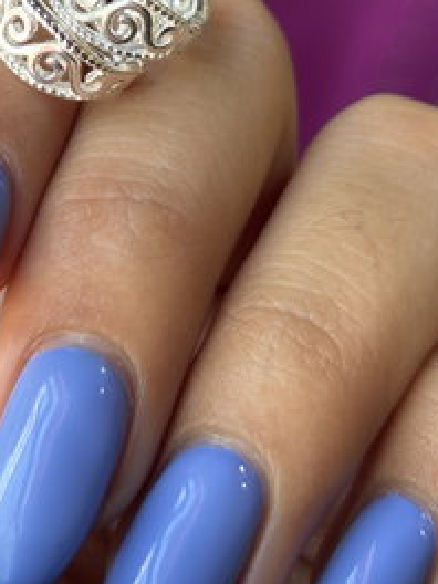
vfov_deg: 18.2
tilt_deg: -21.5
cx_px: 97
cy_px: -3
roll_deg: -1.6
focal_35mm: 105
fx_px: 1771
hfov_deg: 14.0
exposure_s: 1/60
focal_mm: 5.96
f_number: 1.6
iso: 50
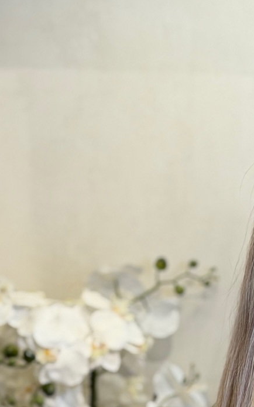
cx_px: 383
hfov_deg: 8.5
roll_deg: -0.8
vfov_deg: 13.2
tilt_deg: -6.6
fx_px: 1662
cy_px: 593
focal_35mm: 150
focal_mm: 6.76
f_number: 1.78
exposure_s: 1/100
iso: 50
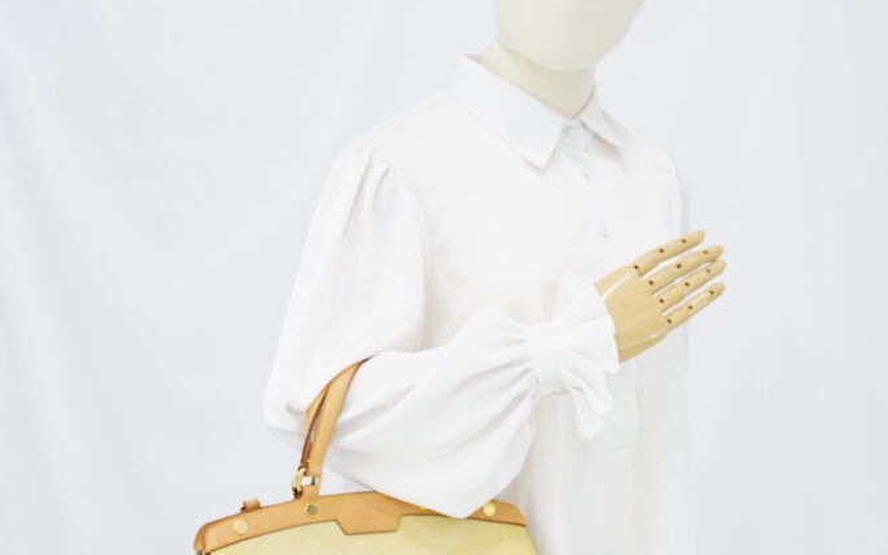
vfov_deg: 16.6
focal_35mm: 77
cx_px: 443
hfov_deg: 26.8
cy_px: 535
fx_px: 1864
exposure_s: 1/8
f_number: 6.3
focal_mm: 50
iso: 640
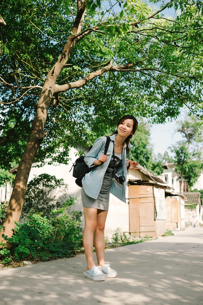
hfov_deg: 37.9
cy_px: 152
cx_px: 102
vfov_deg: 54.4
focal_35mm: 35
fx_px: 296
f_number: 2.8
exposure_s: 1/1250
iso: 400
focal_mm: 35
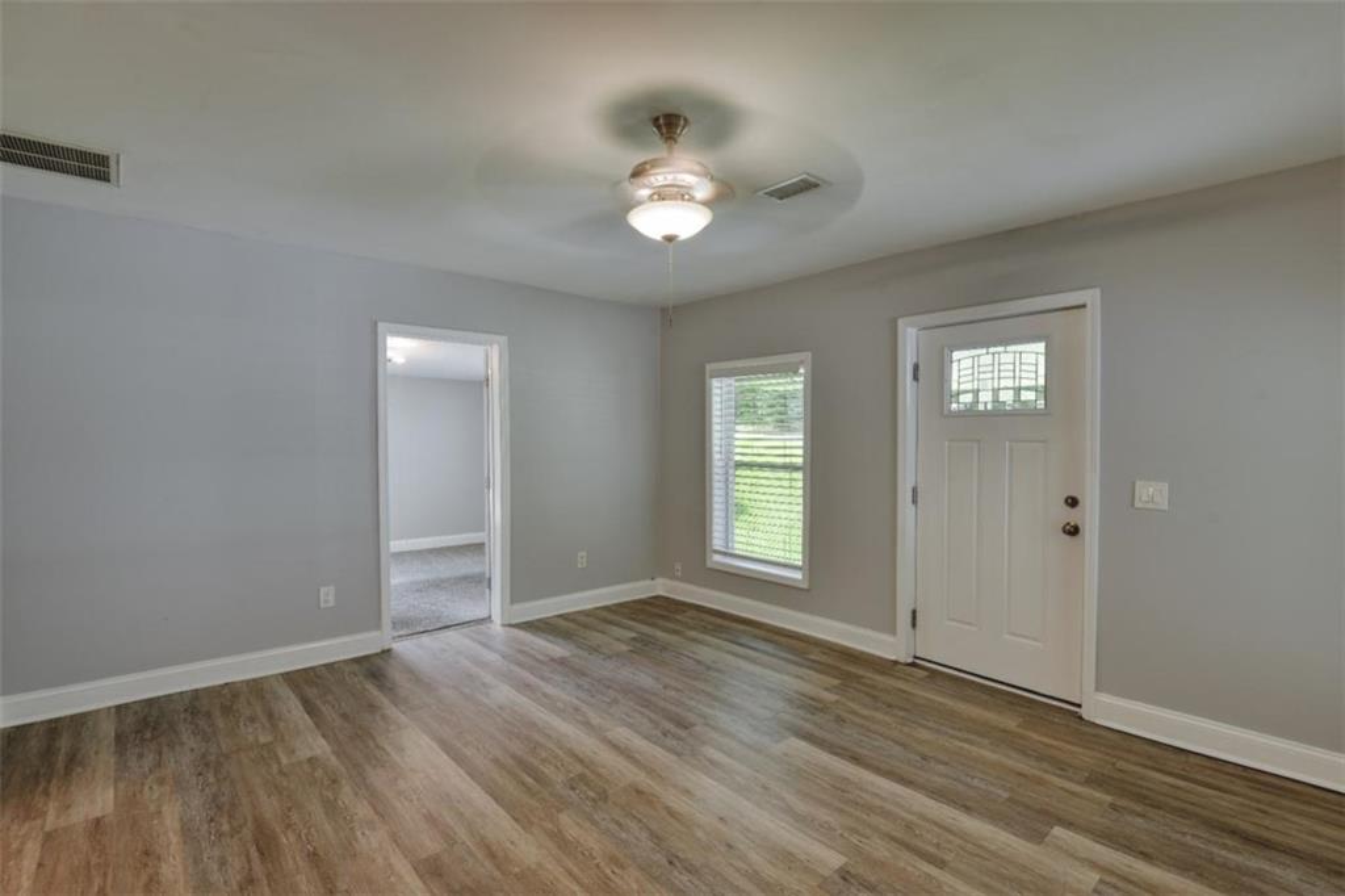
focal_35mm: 16
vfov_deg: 73.7
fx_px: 598
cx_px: 672
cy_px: 448
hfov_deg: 96.8
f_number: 8
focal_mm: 16
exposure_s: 1/8
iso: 100
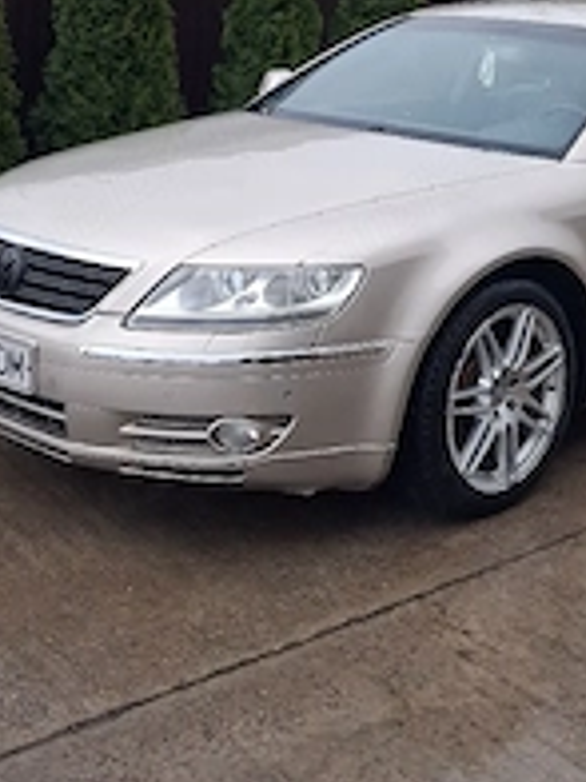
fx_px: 1241
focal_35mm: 55
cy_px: 231
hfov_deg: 25.8
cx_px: 522
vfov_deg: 34.5
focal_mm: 4
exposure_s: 1/100
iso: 400
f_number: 1.8
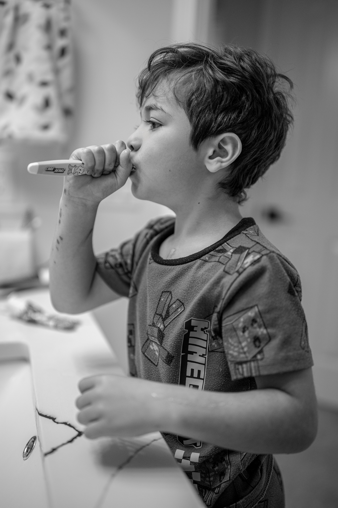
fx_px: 493
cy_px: 254
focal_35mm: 35
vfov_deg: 54.4
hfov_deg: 37.9
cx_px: 169
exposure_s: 1/200
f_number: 1.2
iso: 250
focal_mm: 35
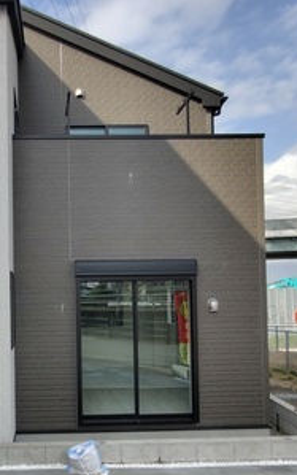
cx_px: 38
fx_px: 440
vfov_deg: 55.9
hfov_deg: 35.4
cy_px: 303
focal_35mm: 34
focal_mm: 1.6
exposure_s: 1/442
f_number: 2.4
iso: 50
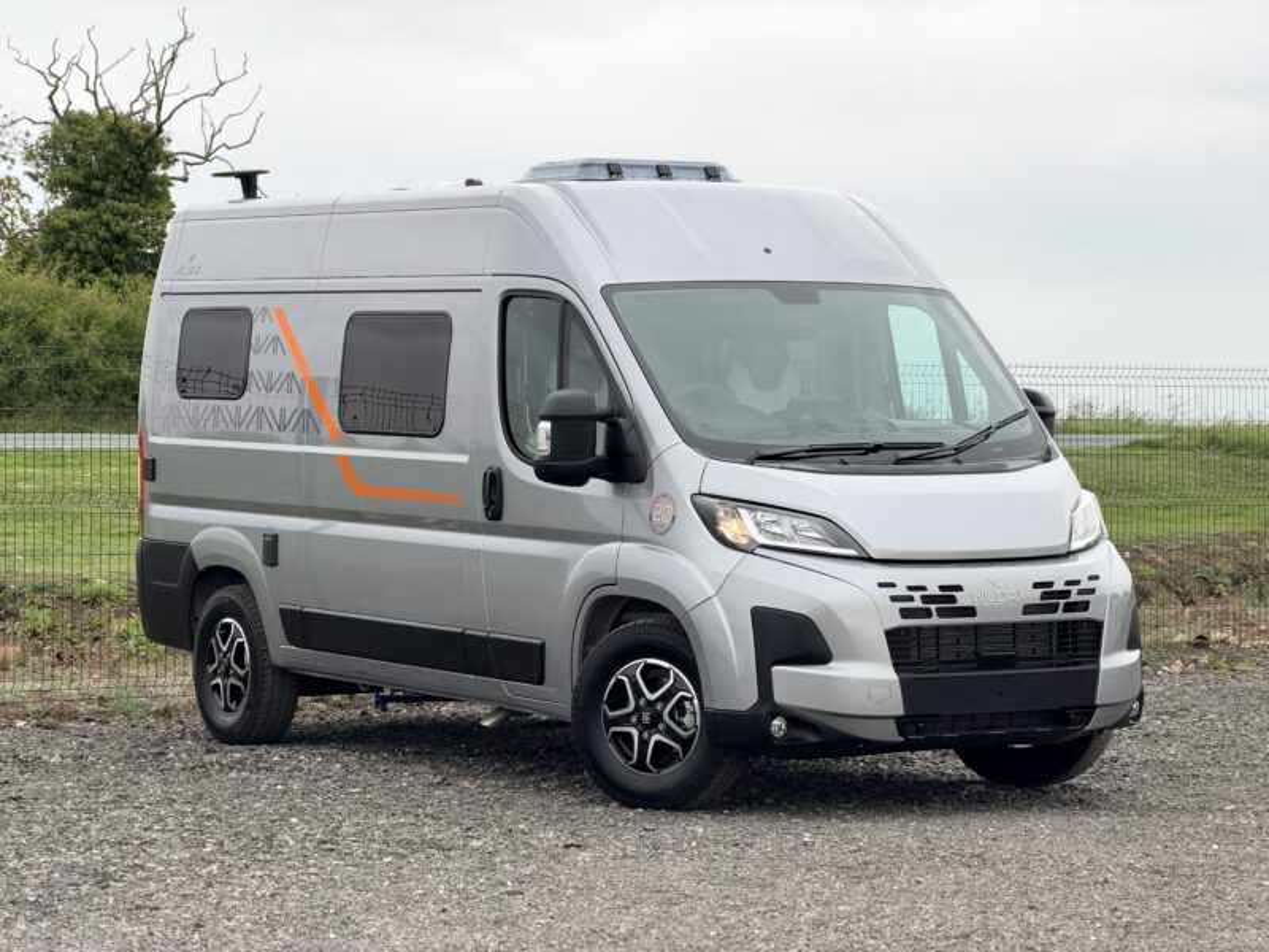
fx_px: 3666
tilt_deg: +0.1
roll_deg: +0.3
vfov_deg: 14.8
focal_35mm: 100
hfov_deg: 19.6
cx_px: 634
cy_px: 476
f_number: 2.8
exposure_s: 1/260
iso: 50
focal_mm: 16.89
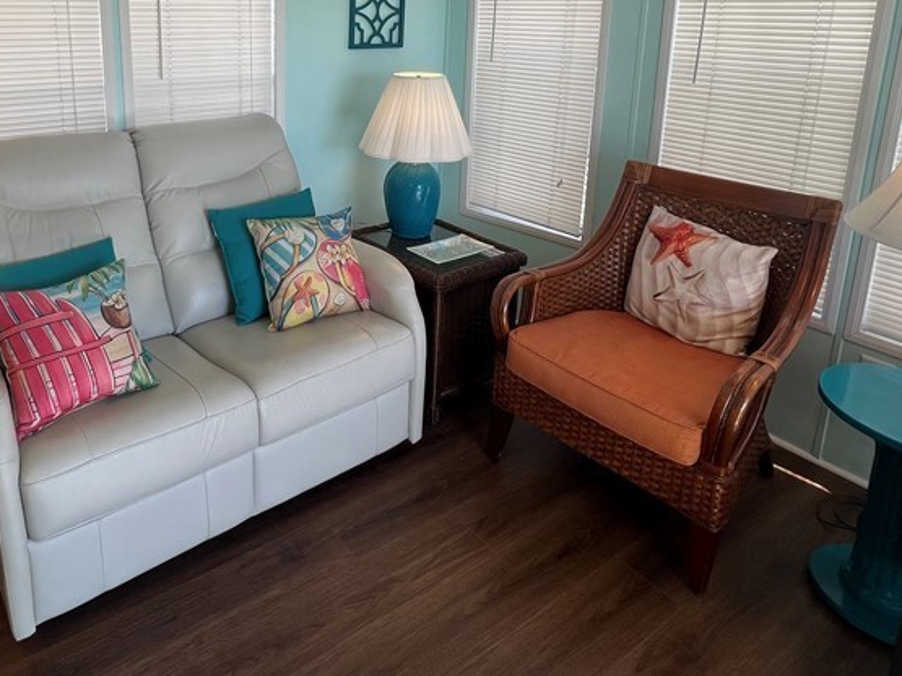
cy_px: 150
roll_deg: +0.0
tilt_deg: -12.4
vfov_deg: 53.6
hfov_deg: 70.0
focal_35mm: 24
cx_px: 317
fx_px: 625
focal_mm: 1.57
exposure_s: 1/99
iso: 32
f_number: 1.8
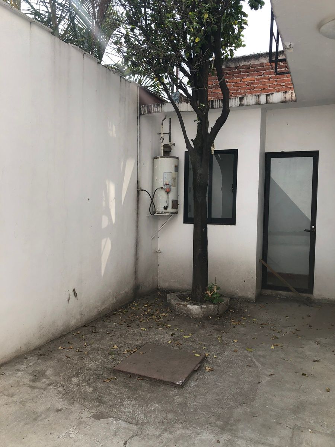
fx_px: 361
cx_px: 168
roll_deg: +0.8
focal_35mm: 28
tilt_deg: -6.1
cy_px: 224
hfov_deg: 49.7
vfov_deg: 63.4
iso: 20
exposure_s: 1/873
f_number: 1.8
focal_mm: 3.99
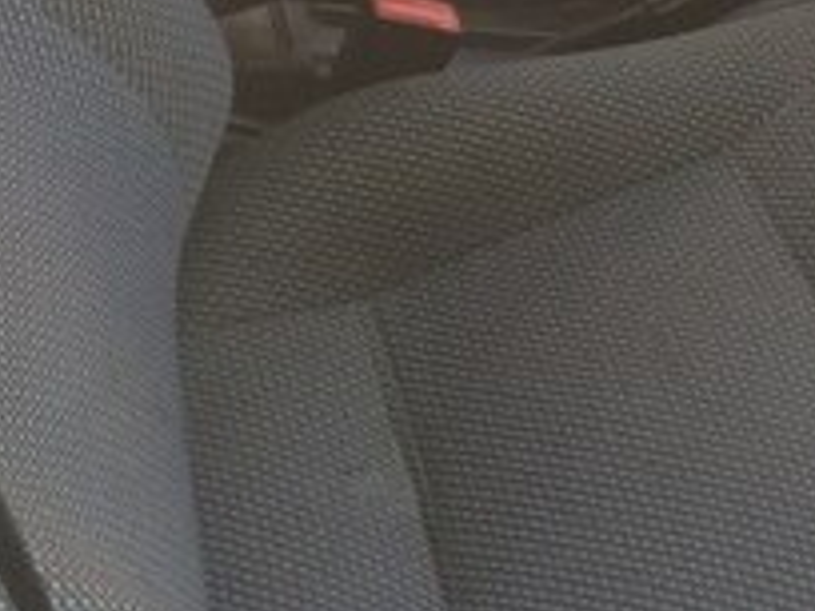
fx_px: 2213
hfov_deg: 19.4
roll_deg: -3.2
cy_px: -166
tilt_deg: -35.2
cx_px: 1043
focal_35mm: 94
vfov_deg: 15.1
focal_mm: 4.15
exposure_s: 1/100
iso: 64
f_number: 2.2
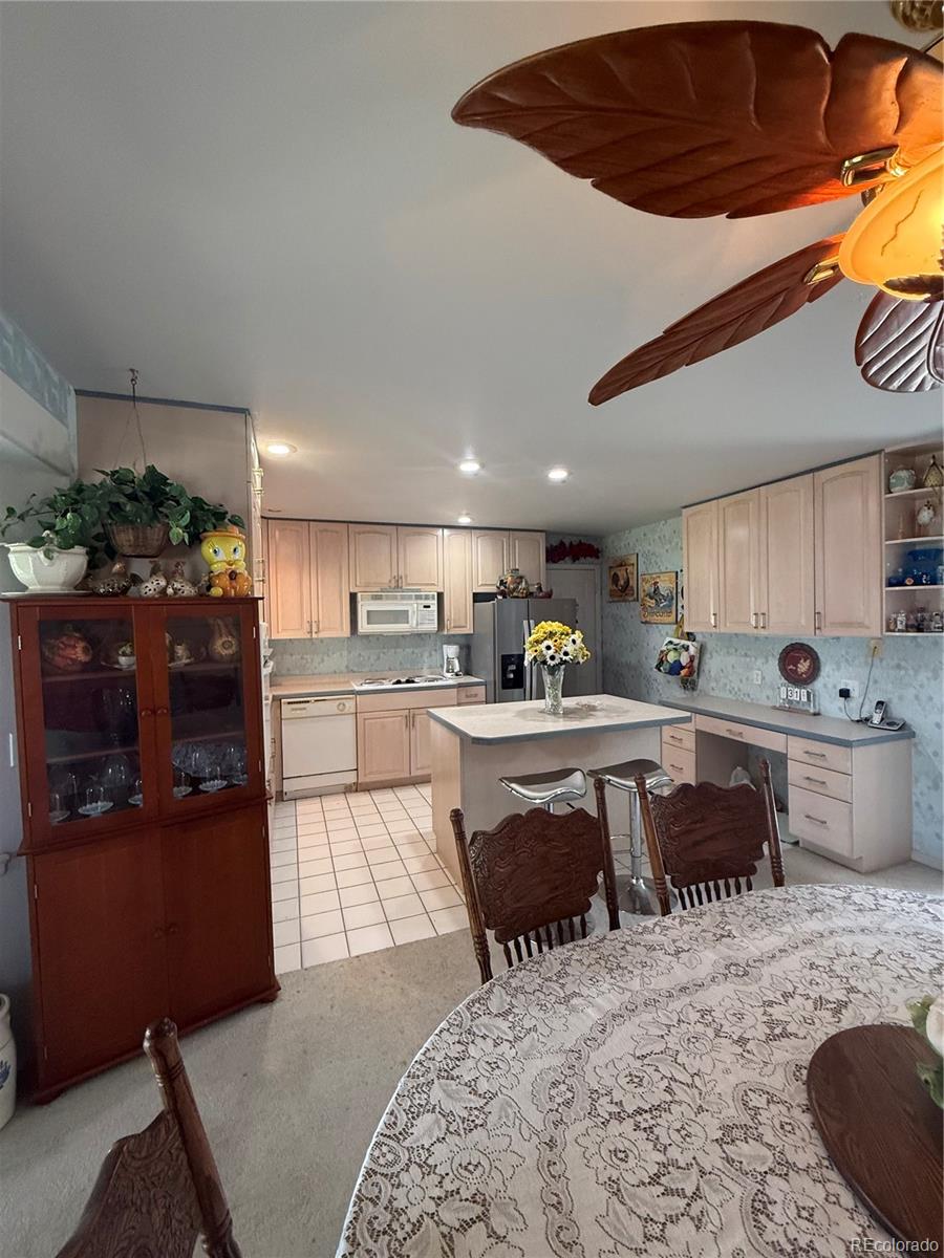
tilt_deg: -0.8
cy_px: 629
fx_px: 509
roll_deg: +1.0
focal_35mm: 14
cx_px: 472
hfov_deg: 85.7
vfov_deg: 102.1
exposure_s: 1/120
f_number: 2.2
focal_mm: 2.22
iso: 400
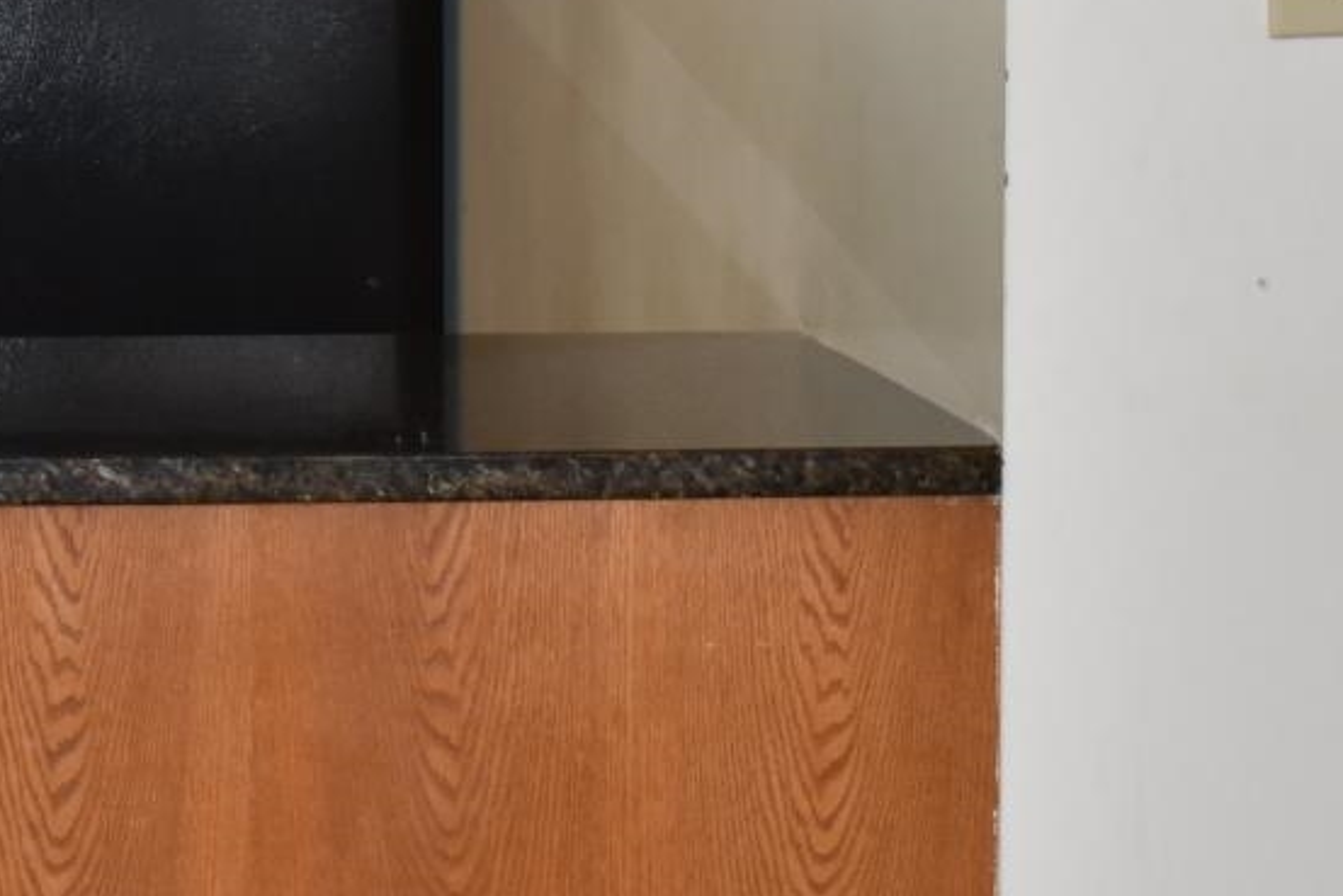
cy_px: 73
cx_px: -498
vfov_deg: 8.2
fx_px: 6231
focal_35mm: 167
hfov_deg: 11.9
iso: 720
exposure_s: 1/125
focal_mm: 38
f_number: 5.6
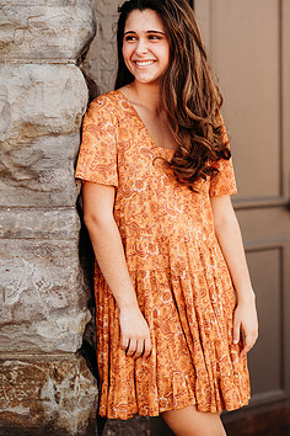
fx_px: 1305
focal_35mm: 108
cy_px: 161
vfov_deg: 18.9
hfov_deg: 12.7
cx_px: 154
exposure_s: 1/500
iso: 160
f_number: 2
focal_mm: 85
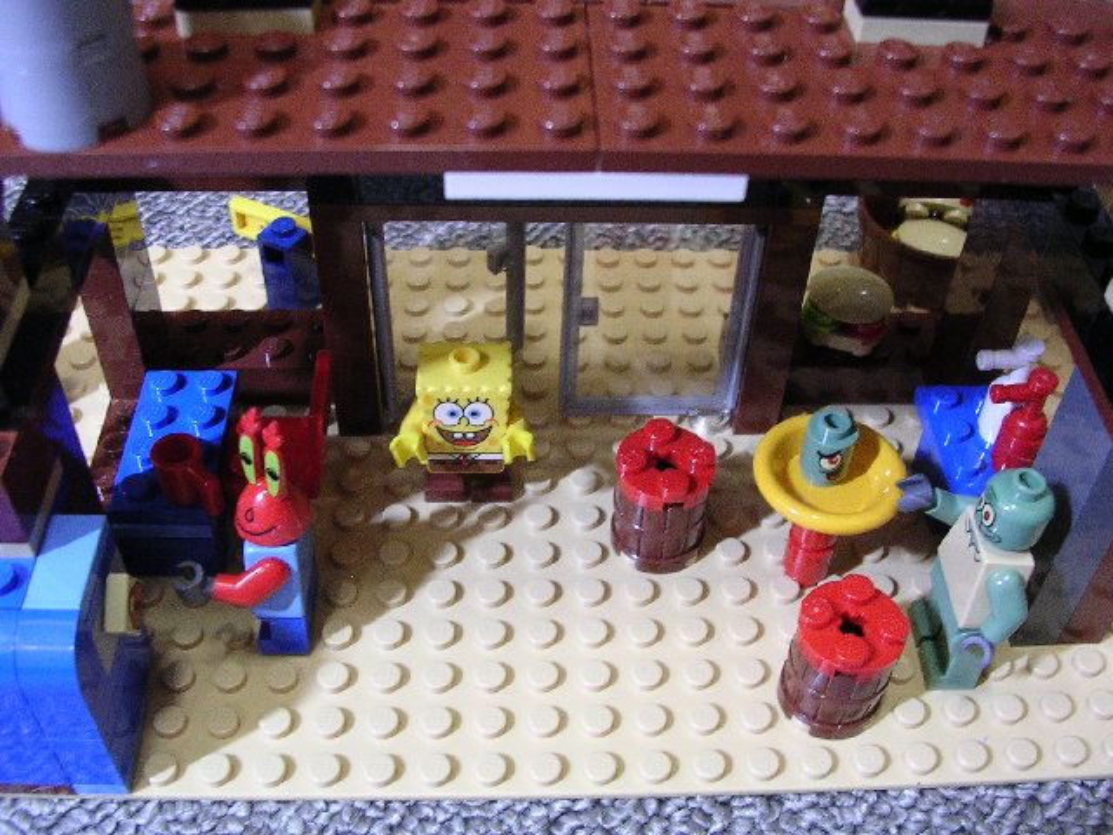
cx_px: 556
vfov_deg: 37.7
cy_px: 418
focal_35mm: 38
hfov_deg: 49.0
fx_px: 1222
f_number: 2.8
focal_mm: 5.8
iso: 292
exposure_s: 1/3.6
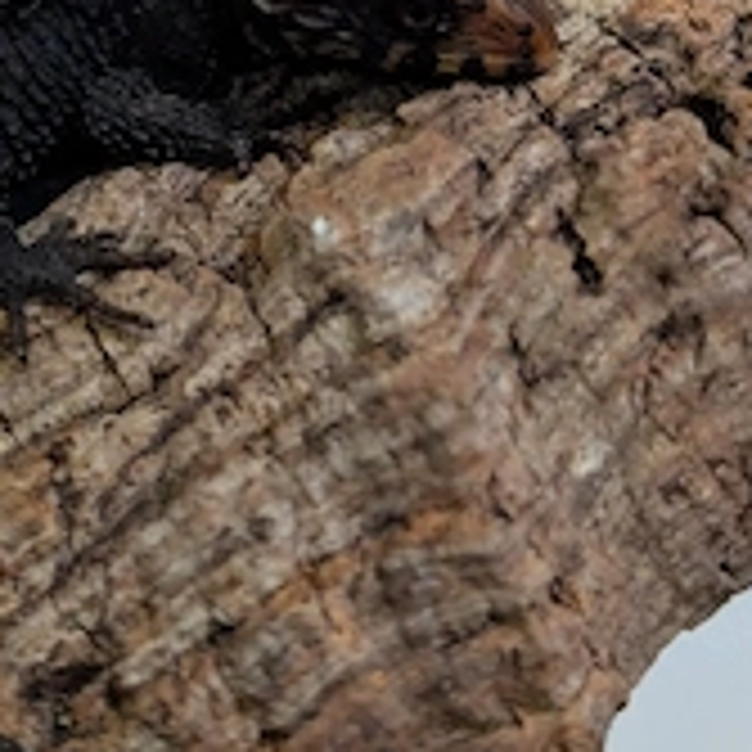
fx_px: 2482
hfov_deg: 17.2
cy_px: 248
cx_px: 234
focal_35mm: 101
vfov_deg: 17.2
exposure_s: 1/55.6
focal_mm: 6.81
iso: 1574
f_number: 1.85
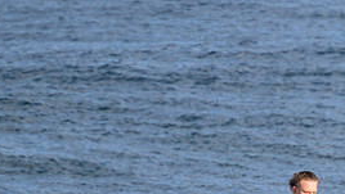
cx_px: 337
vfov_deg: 0.7
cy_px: 238
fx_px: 16601
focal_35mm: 1814
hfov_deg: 1.2
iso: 1250
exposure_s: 1/2000
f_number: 11
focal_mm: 800
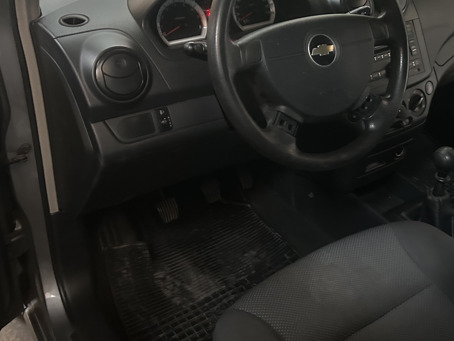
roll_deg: -1.0
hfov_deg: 45.6
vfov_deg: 34.8
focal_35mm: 41
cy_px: 114
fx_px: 538
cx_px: 263
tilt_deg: -27.0
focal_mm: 5.7
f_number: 1.5
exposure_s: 1/30
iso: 1000
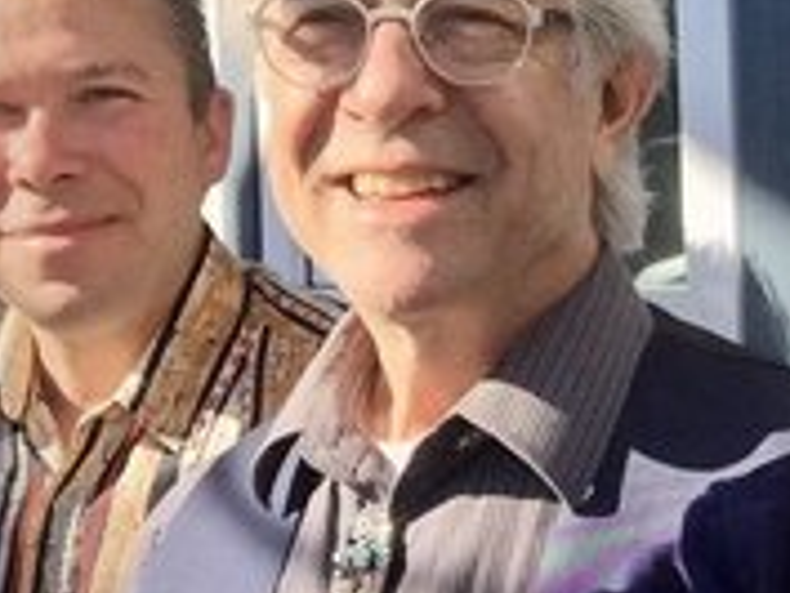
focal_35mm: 70
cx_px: 705
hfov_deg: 26.8
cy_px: 201
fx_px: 1599
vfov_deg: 21.0
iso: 32
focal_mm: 2.65
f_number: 2.2
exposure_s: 1/812
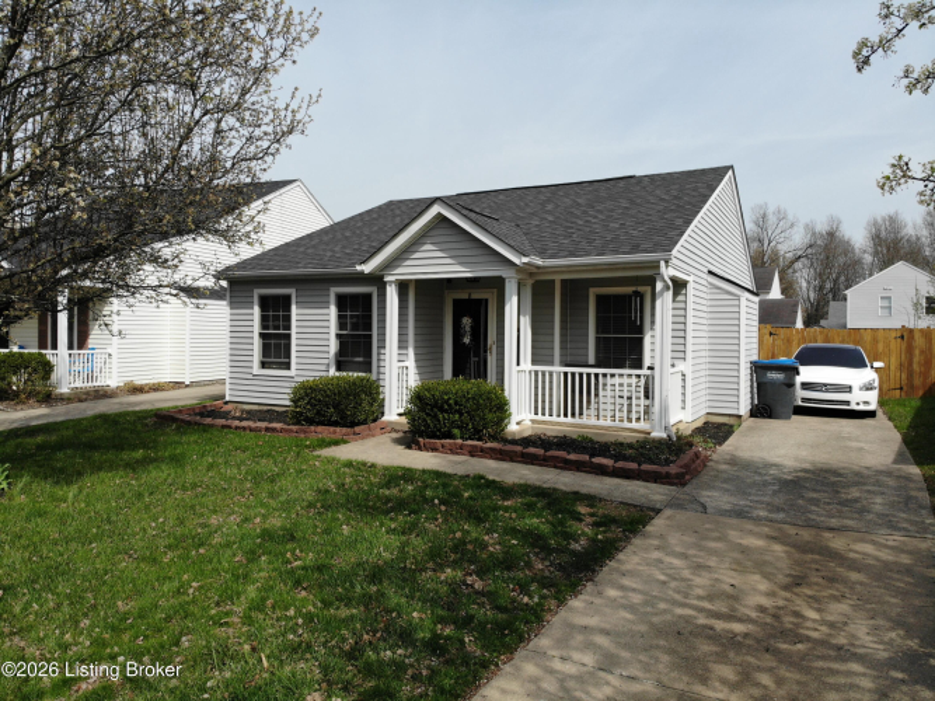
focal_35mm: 24
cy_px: 350
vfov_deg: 56.8
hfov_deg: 71.6
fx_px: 648
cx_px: 468
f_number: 2.8
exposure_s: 1/1147
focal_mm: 4.5
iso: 100
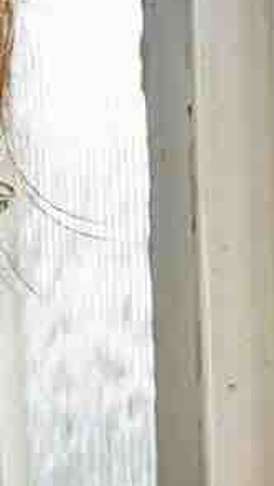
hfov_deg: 2.4
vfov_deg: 4.1
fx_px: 6633
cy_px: 1006
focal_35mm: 515
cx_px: -158
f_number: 3.5
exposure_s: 1/160
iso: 100
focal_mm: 50
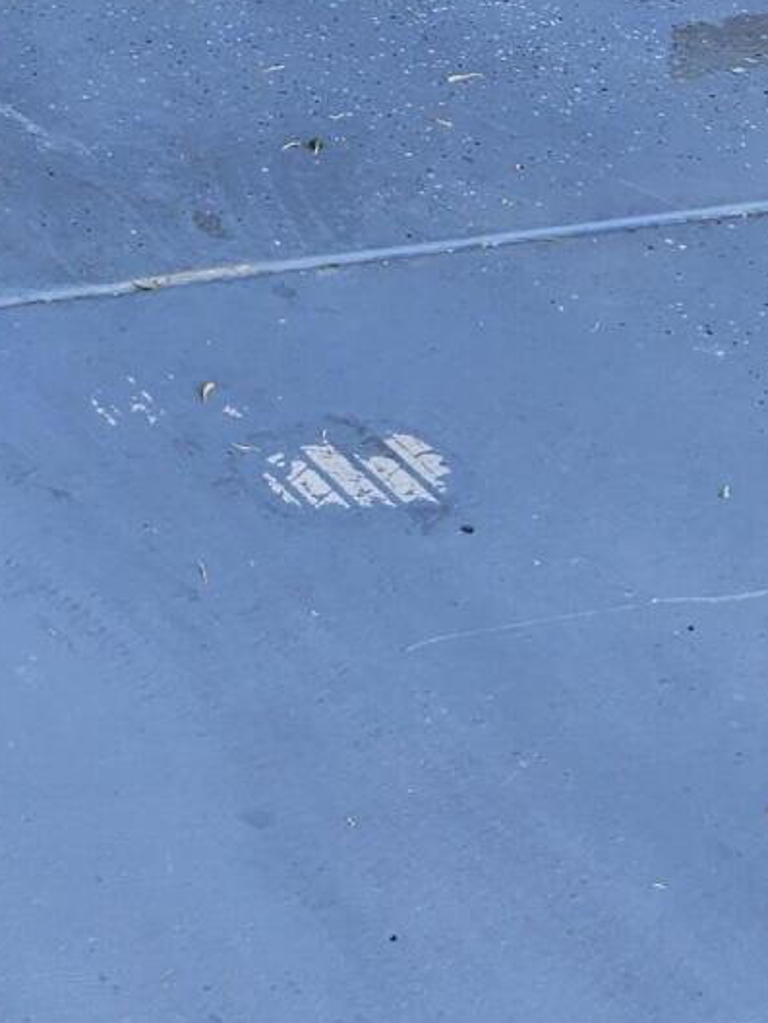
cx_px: -400
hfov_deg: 15.6
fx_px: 2573
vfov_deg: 20.2
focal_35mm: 87
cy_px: -377
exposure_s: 1/125
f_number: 1.8
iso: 25
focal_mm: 5.4
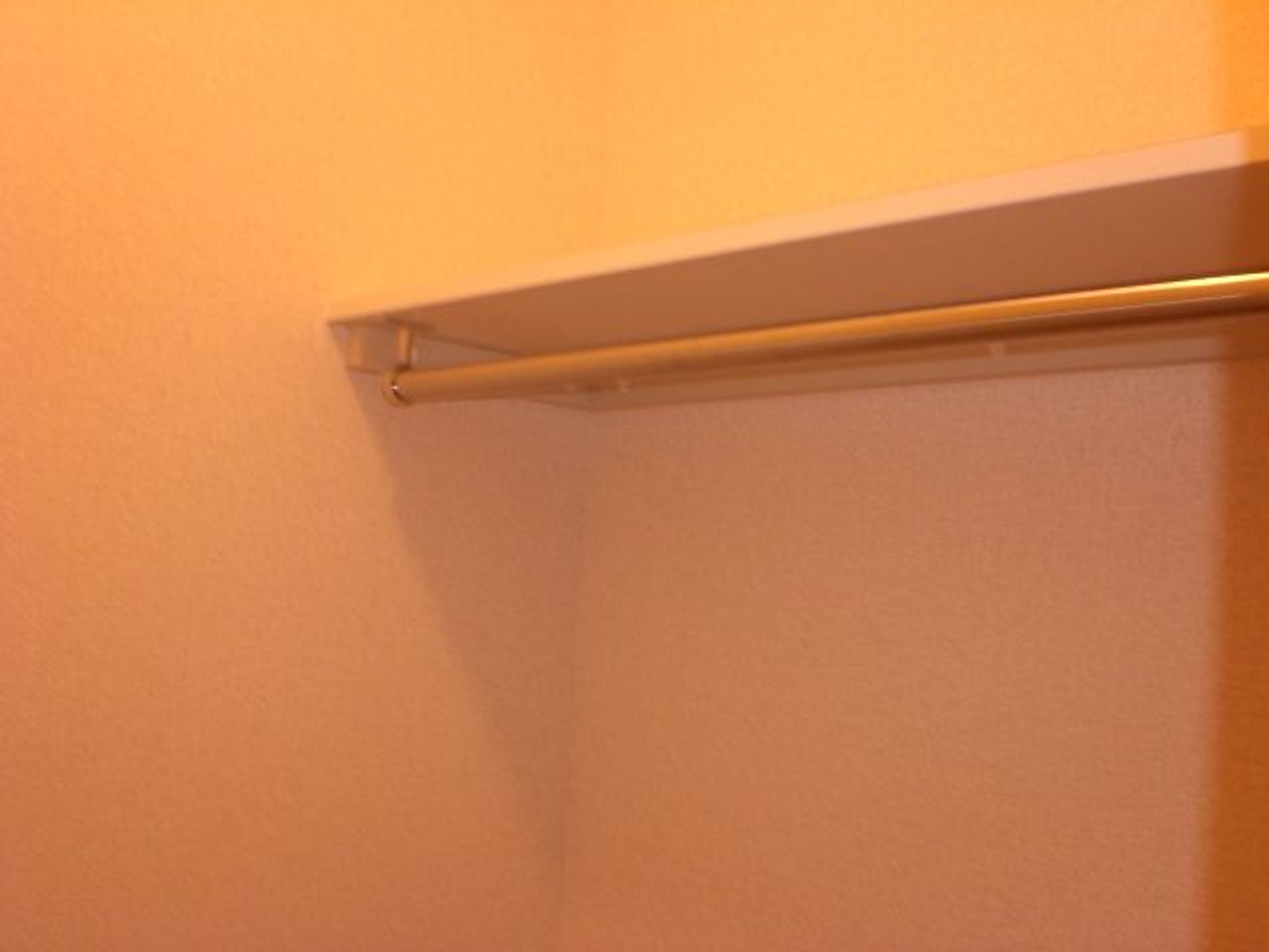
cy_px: 476
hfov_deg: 49.0
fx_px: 1393
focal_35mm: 38
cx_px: 634
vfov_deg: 37.7
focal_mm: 6.3
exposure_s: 1/60
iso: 200
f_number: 3.1
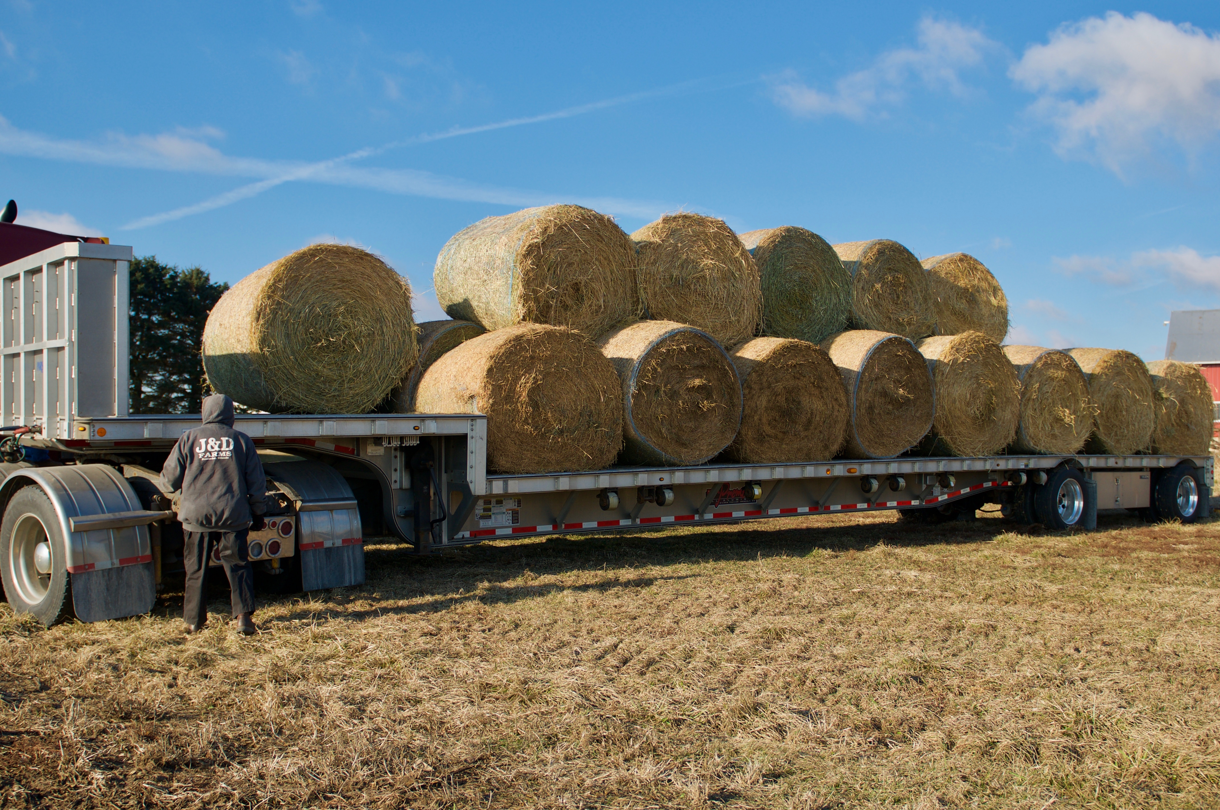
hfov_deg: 53.2
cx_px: 610
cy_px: 405
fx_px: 1219
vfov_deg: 36.8
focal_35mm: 36
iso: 100
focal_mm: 24
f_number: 2.8
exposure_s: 1/1250
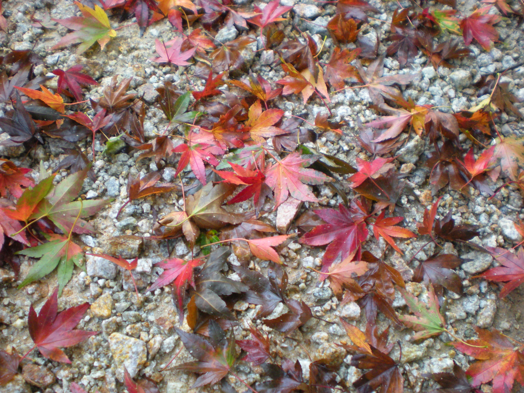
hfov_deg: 49.0
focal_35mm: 38
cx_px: 262
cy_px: 196
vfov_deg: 37.7
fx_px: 575
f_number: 3.1
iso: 200
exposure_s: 1/44.6
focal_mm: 6.3
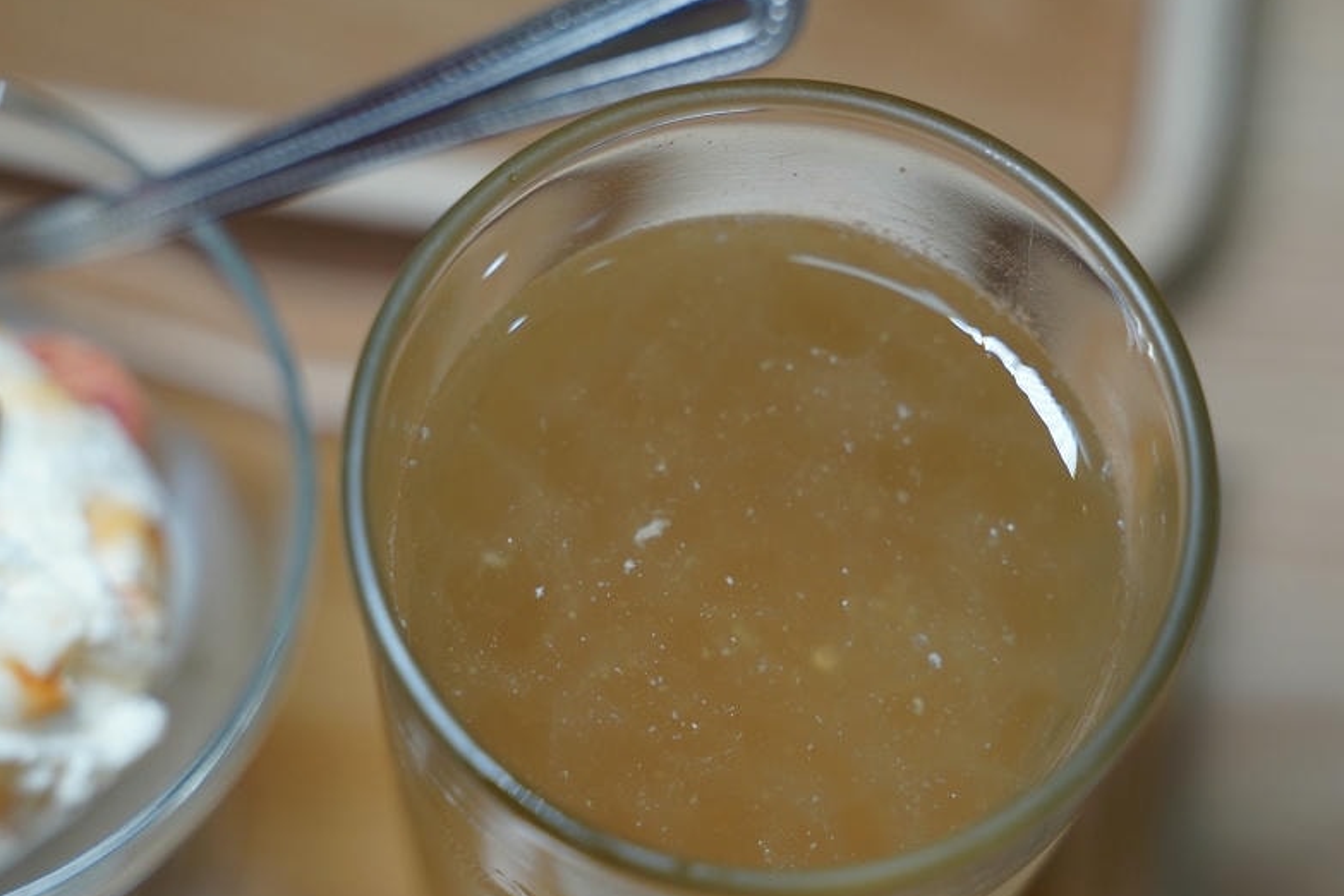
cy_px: 537
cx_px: 714
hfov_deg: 17.8
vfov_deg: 11.9
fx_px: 4293
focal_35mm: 115
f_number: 4
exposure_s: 1/80
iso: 320
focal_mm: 75
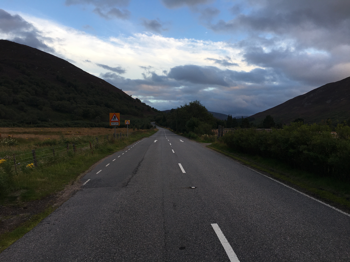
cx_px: 175
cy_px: 131
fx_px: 293
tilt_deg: +0.3
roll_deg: -1.0
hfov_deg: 61.7
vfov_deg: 48.2
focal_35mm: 29
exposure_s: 1/203
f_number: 2.2
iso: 25
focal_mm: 4.15
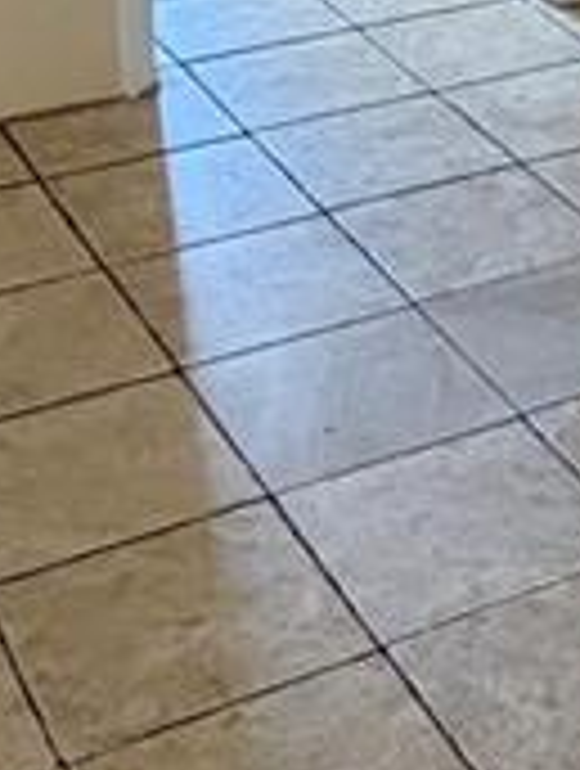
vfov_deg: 18.3
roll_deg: -2.1
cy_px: -293
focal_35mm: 98
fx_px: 2181
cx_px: 872
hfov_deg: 14.2
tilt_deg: -11.5
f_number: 2.2
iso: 250
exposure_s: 1/120
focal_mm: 2.22
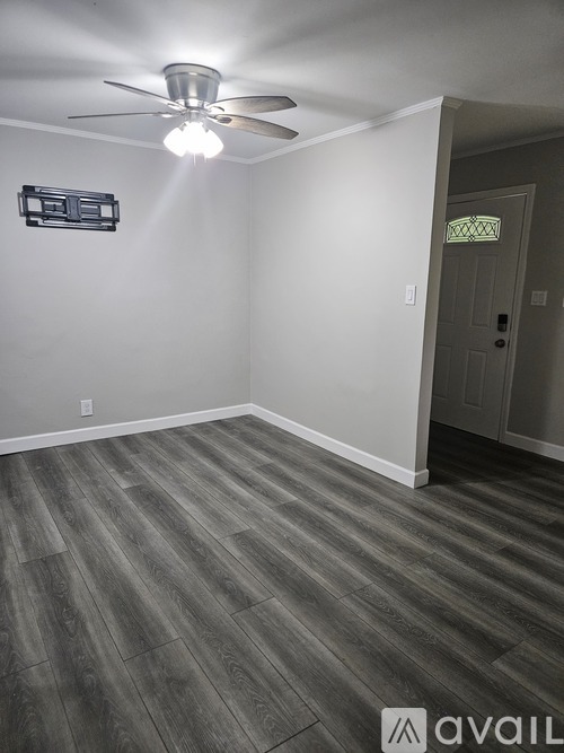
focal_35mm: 23
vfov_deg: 73.9
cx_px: 282
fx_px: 500
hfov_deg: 58.9
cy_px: 376
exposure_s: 1/120
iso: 500
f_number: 1.8
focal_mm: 5.4
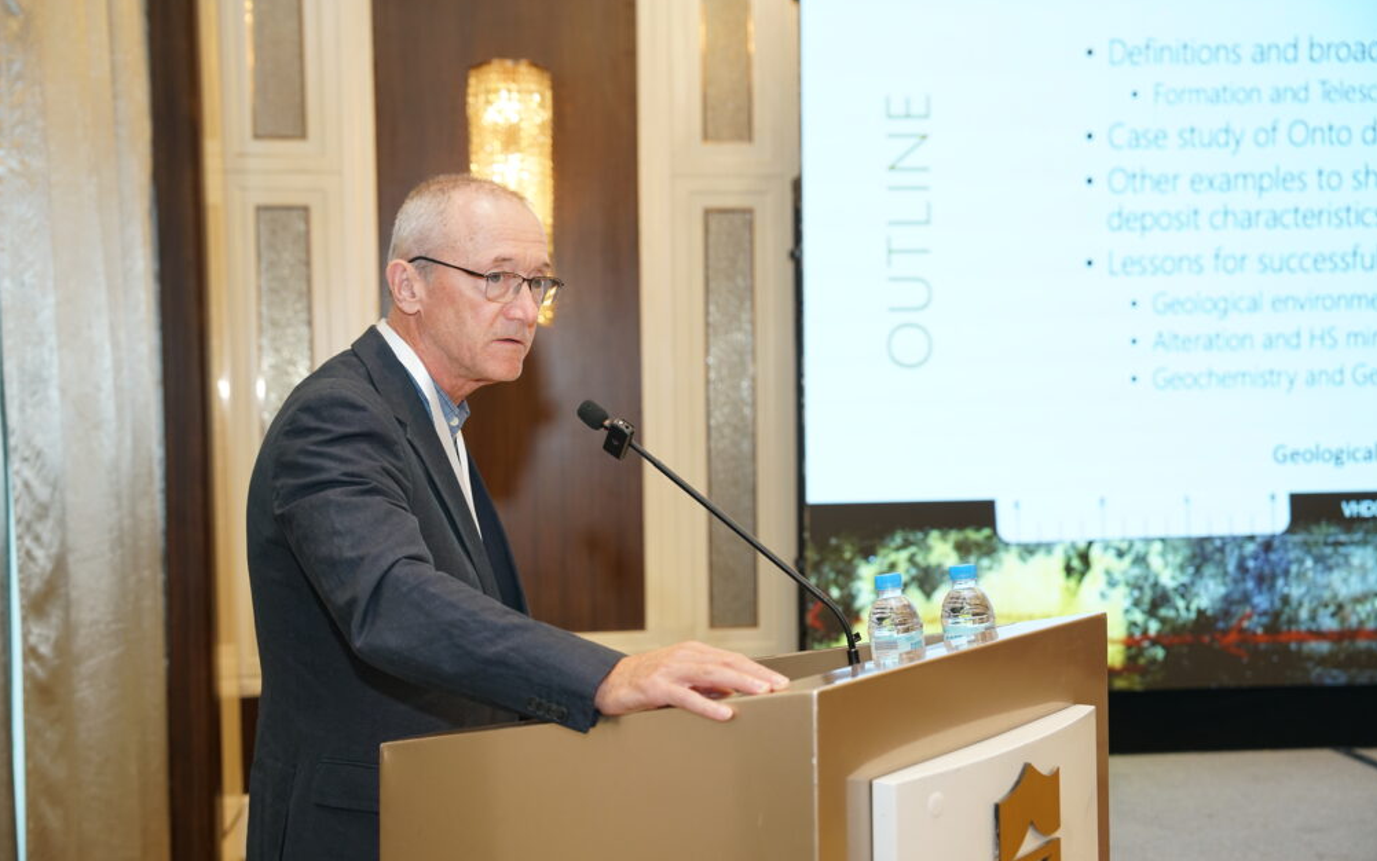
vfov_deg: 26.3
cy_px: 463
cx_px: 691
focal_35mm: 49
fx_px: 1839
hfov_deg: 41.0
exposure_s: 1/250
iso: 1000
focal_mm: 47
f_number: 3.5
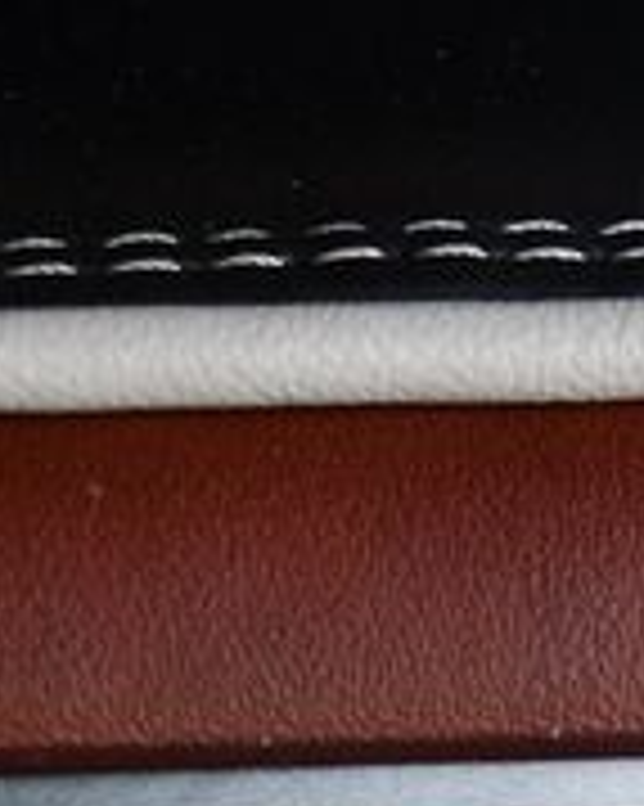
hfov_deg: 9.5
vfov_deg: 11.9
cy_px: 779
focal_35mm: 161
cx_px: 689
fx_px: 3839
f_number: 4
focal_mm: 24
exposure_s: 1/250
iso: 640
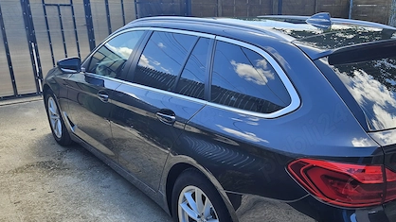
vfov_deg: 32.6
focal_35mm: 36
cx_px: 252
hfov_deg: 54.5
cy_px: 141
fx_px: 378
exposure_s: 1/295
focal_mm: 5.4
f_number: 1.8
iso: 25
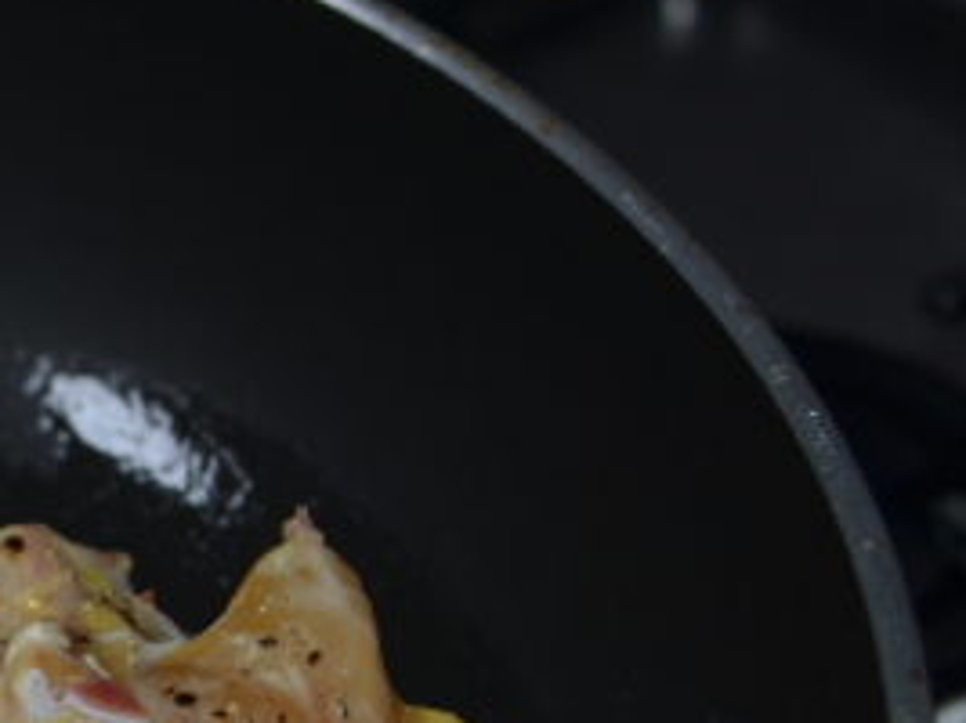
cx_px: -695
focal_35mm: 221
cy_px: 824
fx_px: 6164
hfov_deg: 8.6
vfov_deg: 6.7
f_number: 4
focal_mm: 40
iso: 160
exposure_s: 1/60
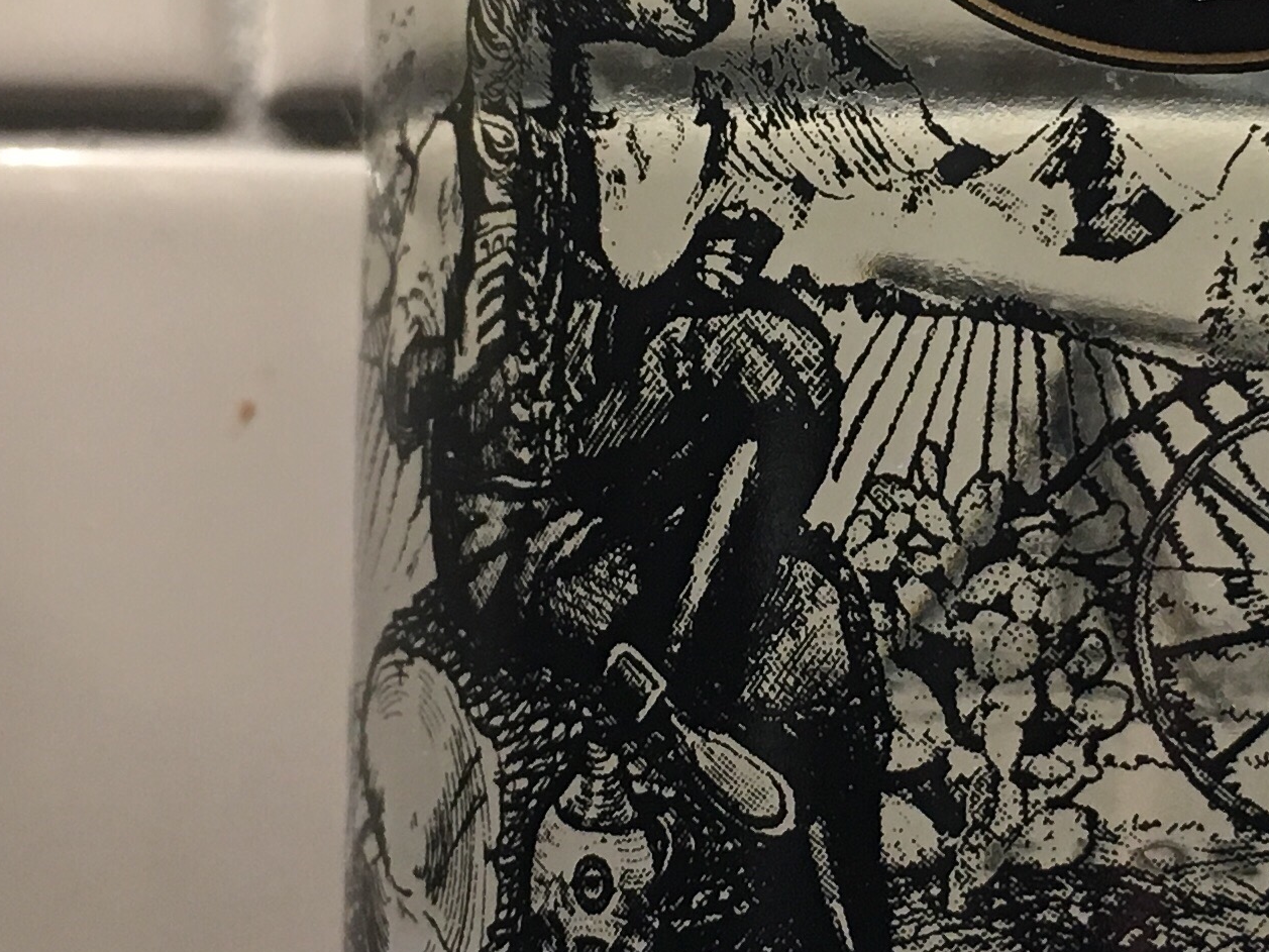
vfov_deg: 15.9
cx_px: 1040
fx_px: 3410
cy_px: 327
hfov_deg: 20.8
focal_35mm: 93
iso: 80
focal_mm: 4.15
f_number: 2.2
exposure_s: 1/30
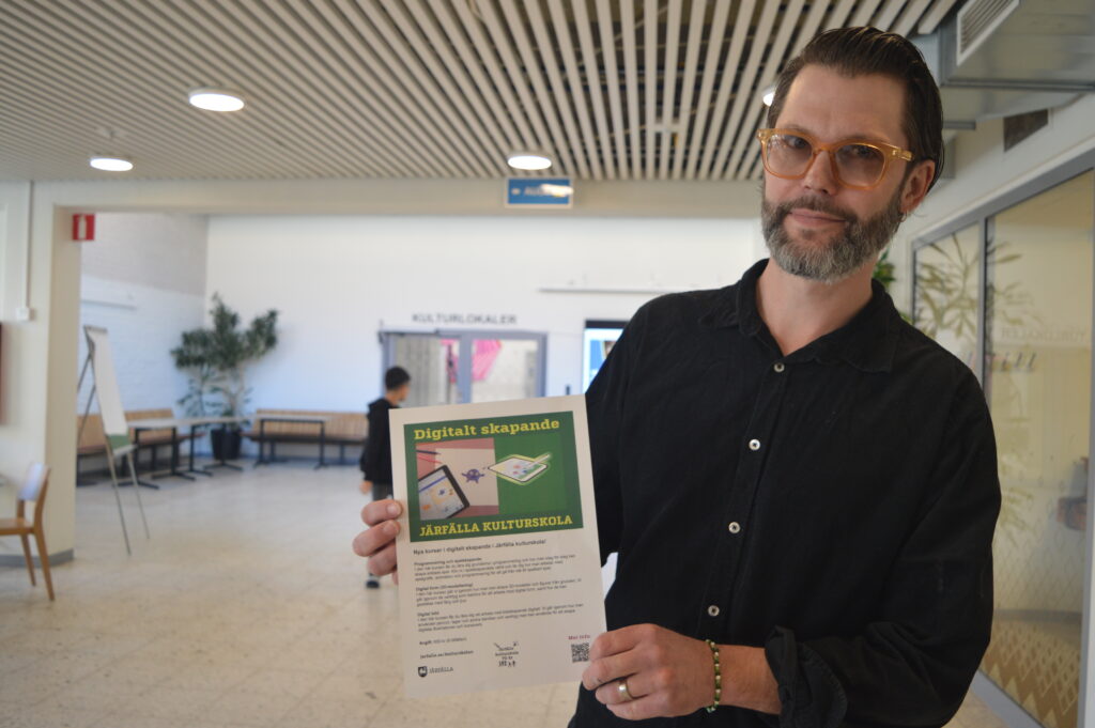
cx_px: 548
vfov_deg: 41.6
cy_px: 364
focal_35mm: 32
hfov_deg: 59.5
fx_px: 957
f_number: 4.5
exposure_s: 1/80
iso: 400
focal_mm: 21
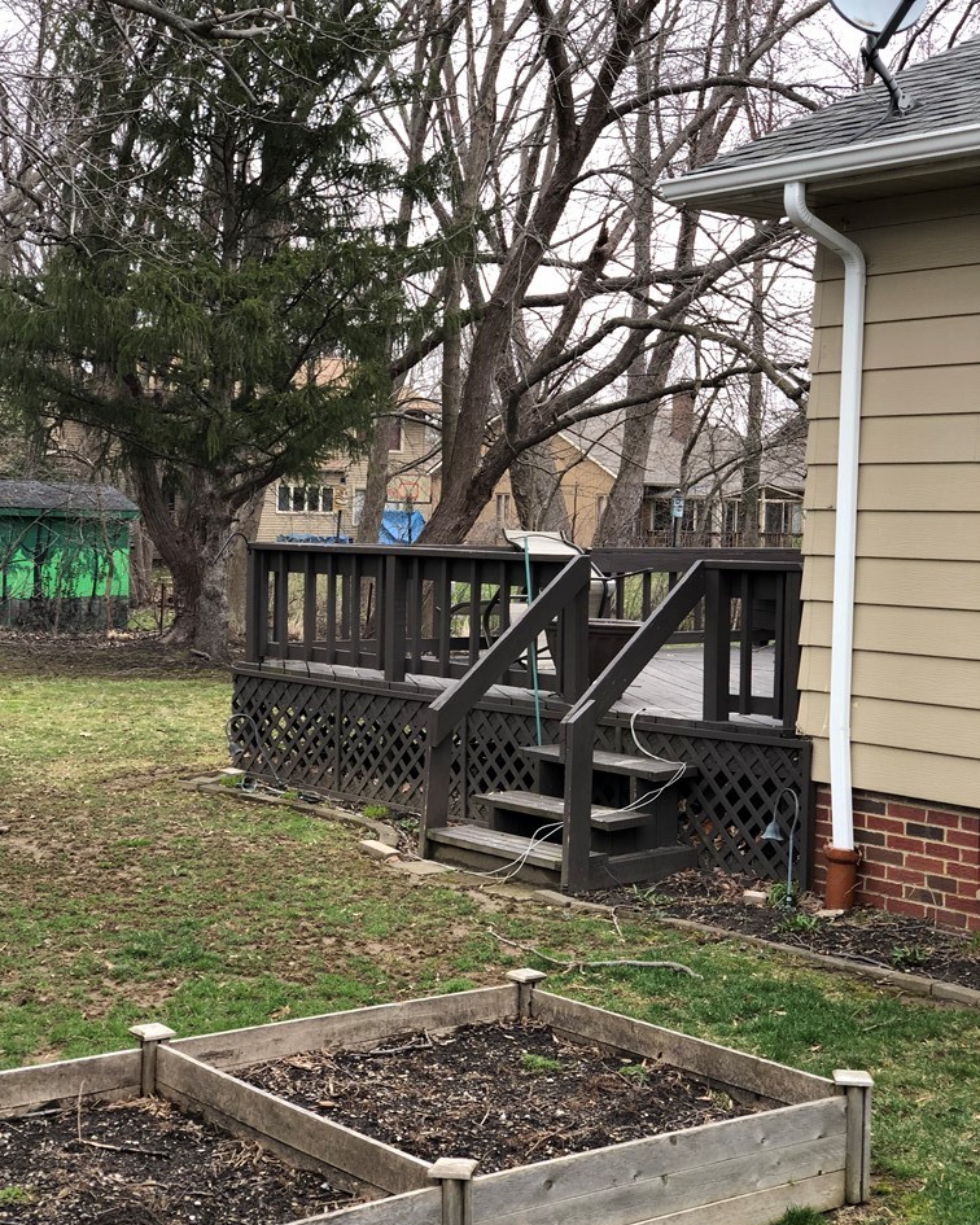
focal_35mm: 55
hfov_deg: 27.6
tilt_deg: -3.3
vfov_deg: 34.1
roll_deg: -0.8
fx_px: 1994
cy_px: 620
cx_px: 490
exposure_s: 1/60
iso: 25
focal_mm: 6
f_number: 2.4
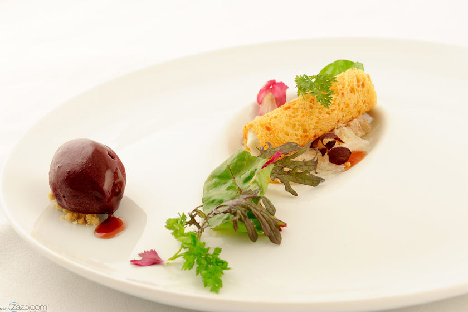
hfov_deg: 32.4
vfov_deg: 21.9
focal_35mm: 62
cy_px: 156
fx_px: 805
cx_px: 234
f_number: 18
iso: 640
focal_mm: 62
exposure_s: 1/20
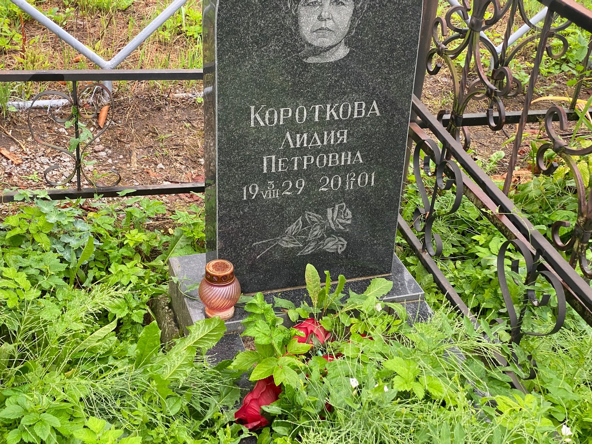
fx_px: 889
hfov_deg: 36.8
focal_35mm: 52
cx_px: 296
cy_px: 222
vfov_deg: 28.0
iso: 32
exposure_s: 1/122
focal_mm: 6
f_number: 2
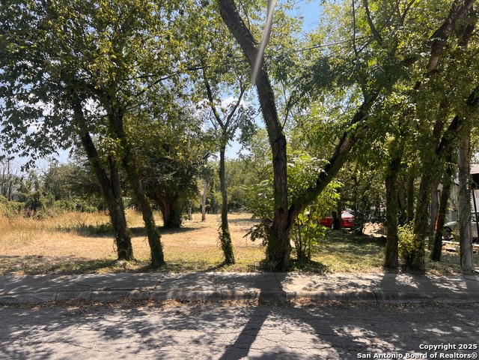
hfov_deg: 67.3
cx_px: 240
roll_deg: +1.3
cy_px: 180
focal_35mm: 26
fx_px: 360
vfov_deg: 53.1
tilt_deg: +0.9
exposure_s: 1/1431
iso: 50
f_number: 1.5
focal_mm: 5.7
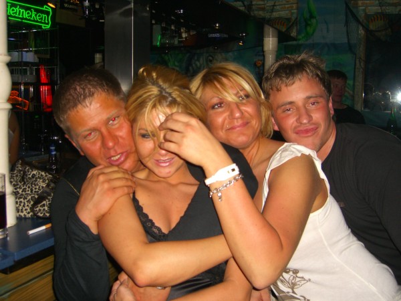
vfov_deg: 37.7
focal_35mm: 38
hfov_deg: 49.0
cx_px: 200
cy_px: 150
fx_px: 440
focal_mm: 7.9
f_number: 2.8
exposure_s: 1/60
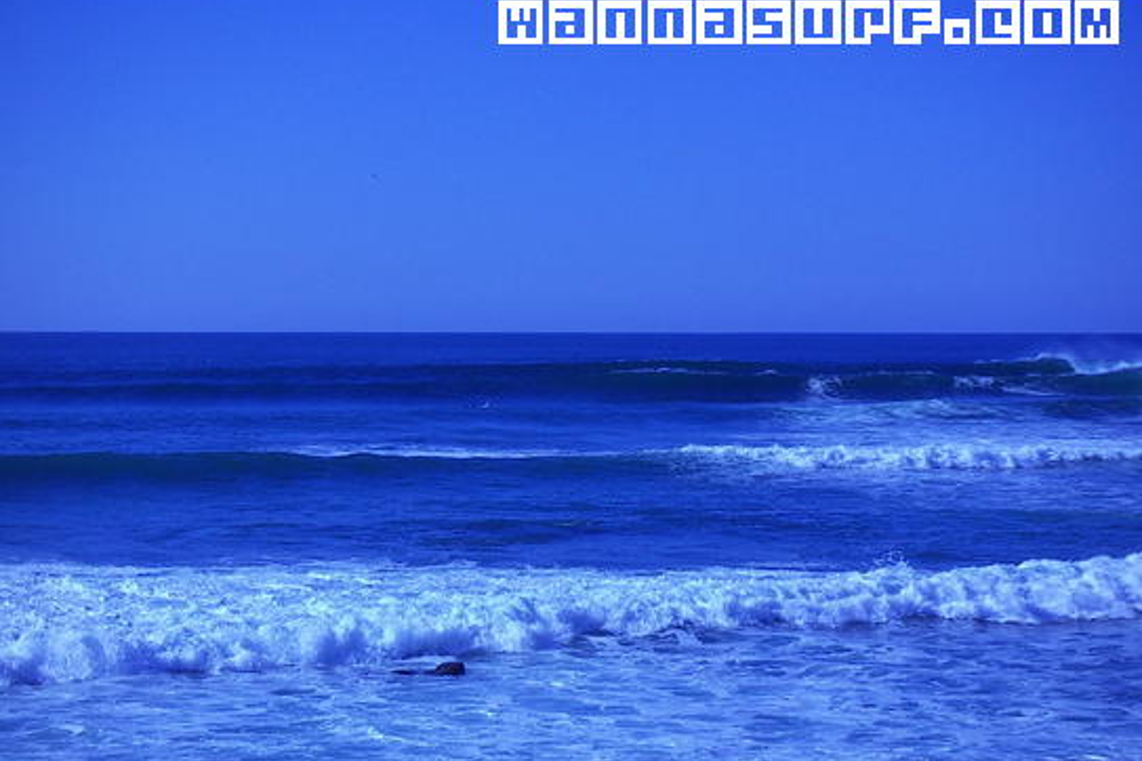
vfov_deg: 13.3
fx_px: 3267
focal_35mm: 103
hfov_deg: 19.8
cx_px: 575
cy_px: 423
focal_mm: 13
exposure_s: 1/250
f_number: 8
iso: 50
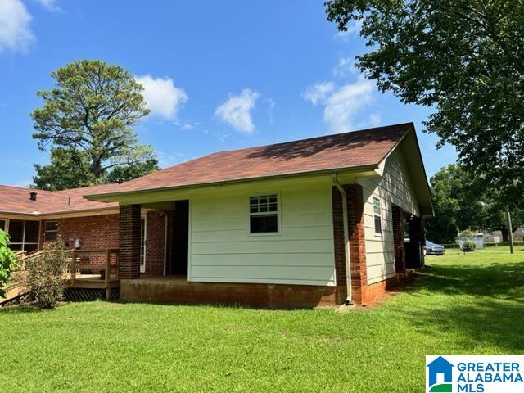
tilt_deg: +8.0
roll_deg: +0.4
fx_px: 394
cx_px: 262
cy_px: 196
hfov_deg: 67.3
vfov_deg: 53.1
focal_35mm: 26
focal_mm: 5.7
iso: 50
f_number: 1.5
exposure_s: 1/2915
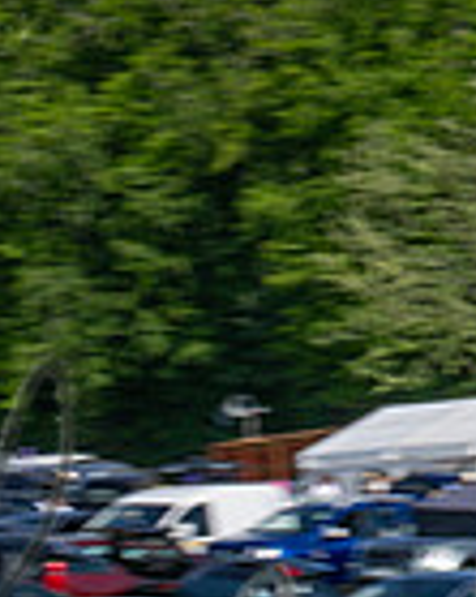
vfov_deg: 4.0
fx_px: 8444
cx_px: 851
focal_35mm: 479
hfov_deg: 3.2
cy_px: 683
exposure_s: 1/160
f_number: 14
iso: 160
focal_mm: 70
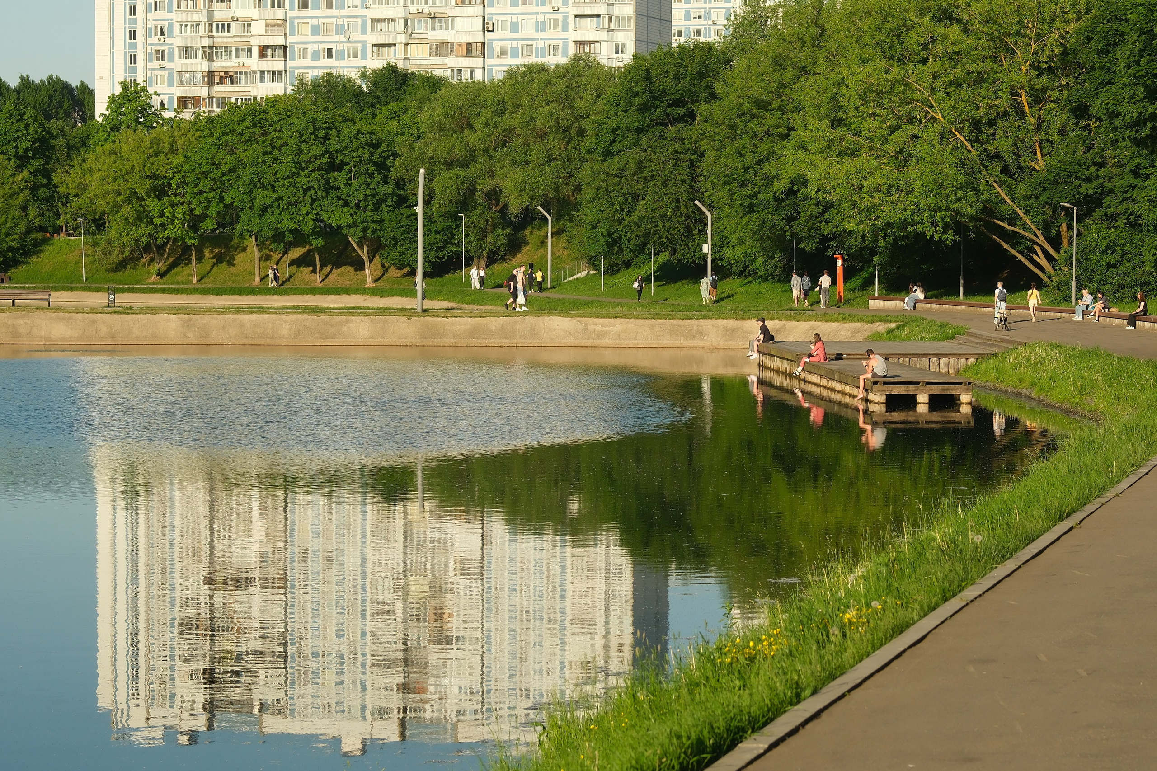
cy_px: 386
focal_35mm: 75
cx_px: 578
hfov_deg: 27.0
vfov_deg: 18.2
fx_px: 2410
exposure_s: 1/900
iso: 320
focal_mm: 50
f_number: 5.6
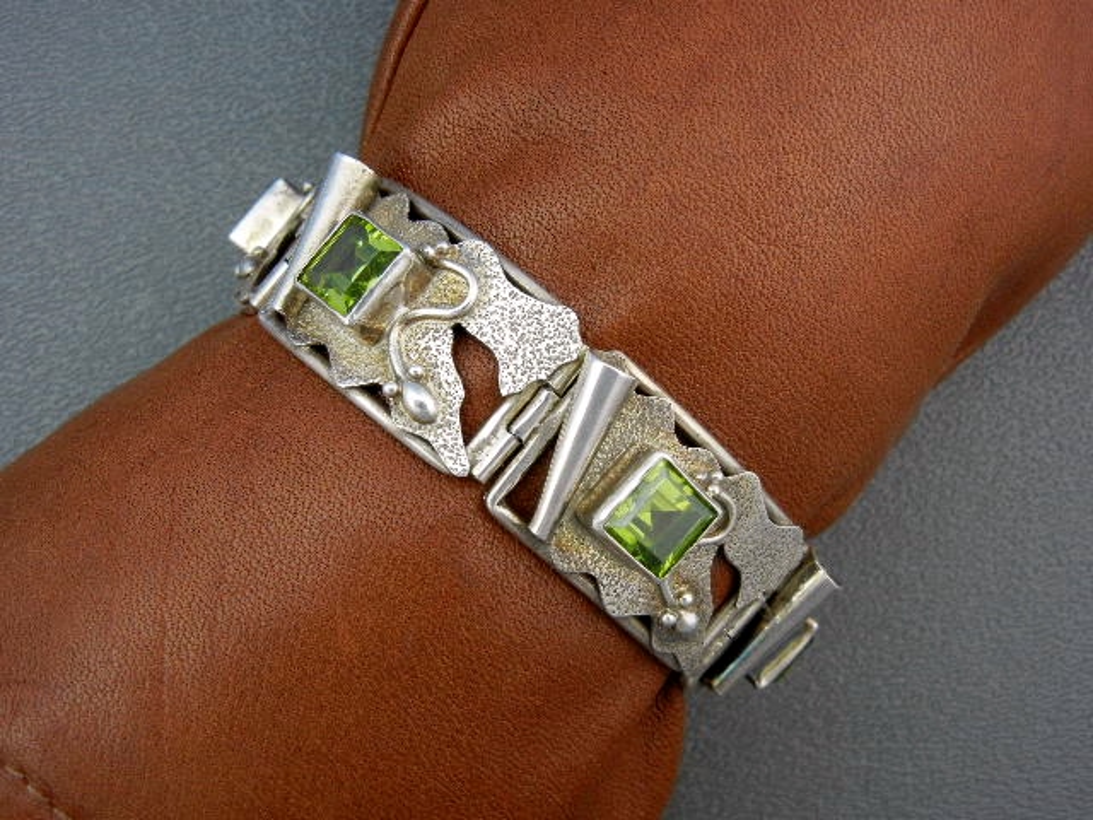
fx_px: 1863
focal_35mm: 59
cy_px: 410
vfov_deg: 24.8
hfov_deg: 32.7
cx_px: 546
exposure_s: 1/20
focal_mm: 10.6
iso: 400
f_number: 4
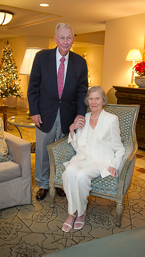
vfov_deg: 54.0
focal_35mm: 37
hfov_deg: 32.0
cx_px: 77
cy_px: 129
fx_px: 252
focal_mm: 35
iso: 1250
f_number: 2.8
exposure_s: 1/30
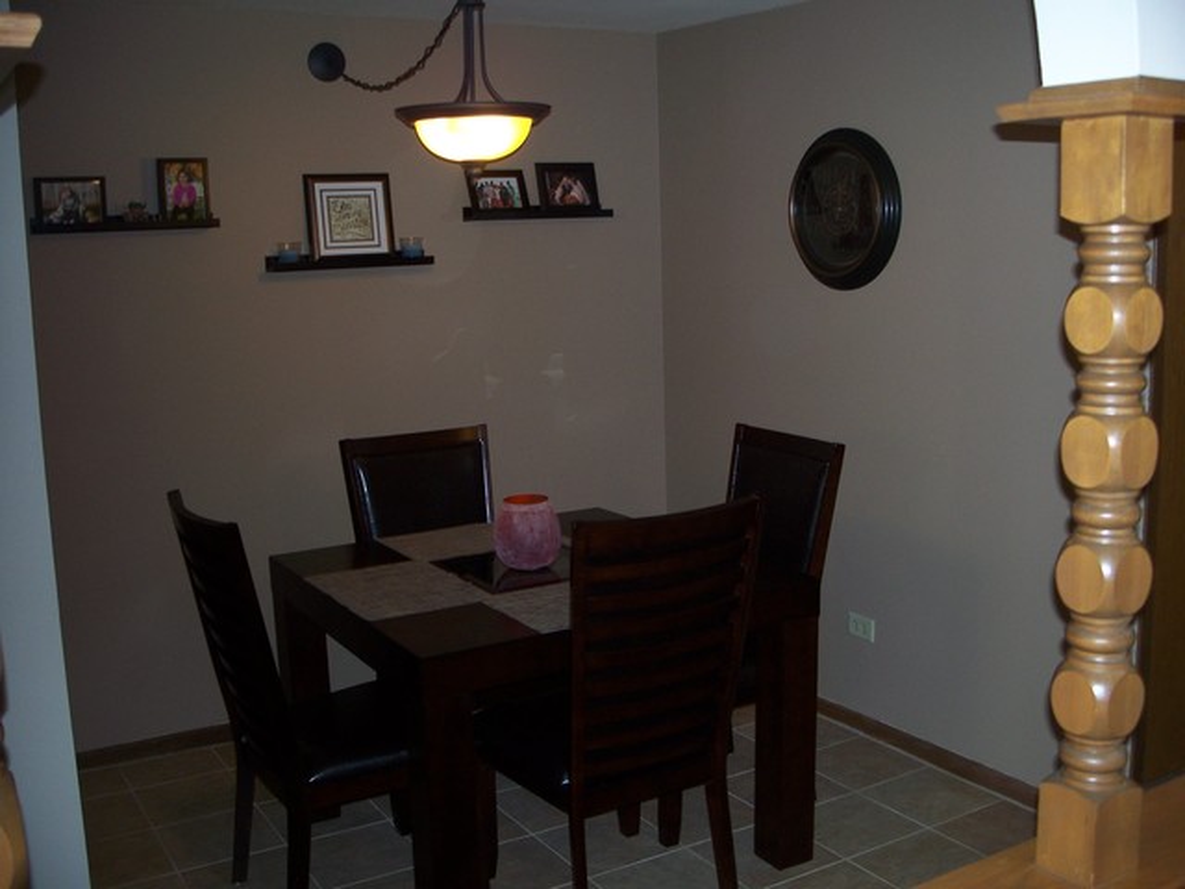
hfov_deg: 50.1
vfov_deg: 38.7
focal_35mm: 37
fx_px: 1267
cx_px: 592
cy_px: 444
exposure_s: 1/60
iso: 125
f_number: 2.8
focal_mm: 7.8
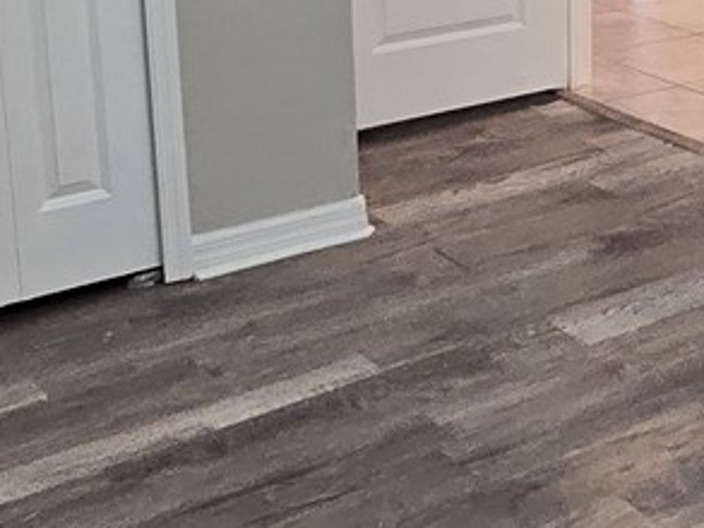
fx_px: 1445
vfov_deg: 19.8
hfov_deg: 26.3
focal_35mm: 71
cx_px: 661
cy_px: -60
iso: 200
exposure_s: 1/60
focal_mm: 2.2
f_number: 2.2
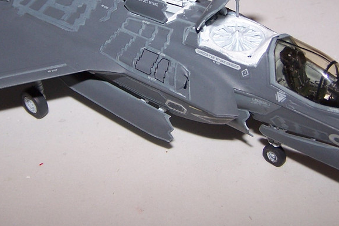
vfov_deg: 18.5
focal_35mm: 73
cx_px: 161
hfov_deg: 27.7
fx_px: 687
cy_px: 49
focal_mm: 6.3
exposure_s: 1/60
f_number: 2.8
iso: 80
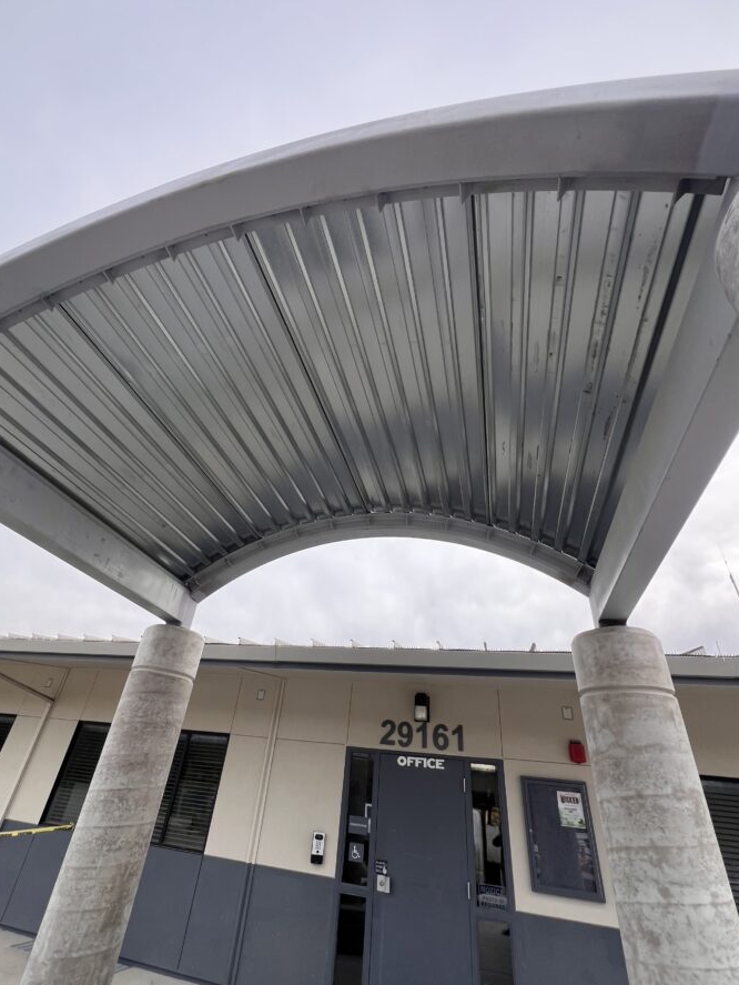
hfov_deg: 81.7
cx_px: 343
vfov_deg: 98.1
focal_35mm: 15
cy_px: 495
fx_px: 427
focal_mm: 1.57
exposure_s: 1/570
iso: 32
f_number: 1.8
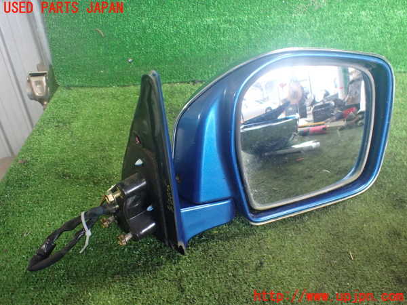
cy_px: 152
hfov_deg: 60.0
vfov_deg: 46.8
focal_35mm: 30
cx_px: 204
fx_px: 353
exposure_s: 1/60
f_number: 2.3
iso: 800
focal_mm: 5.4
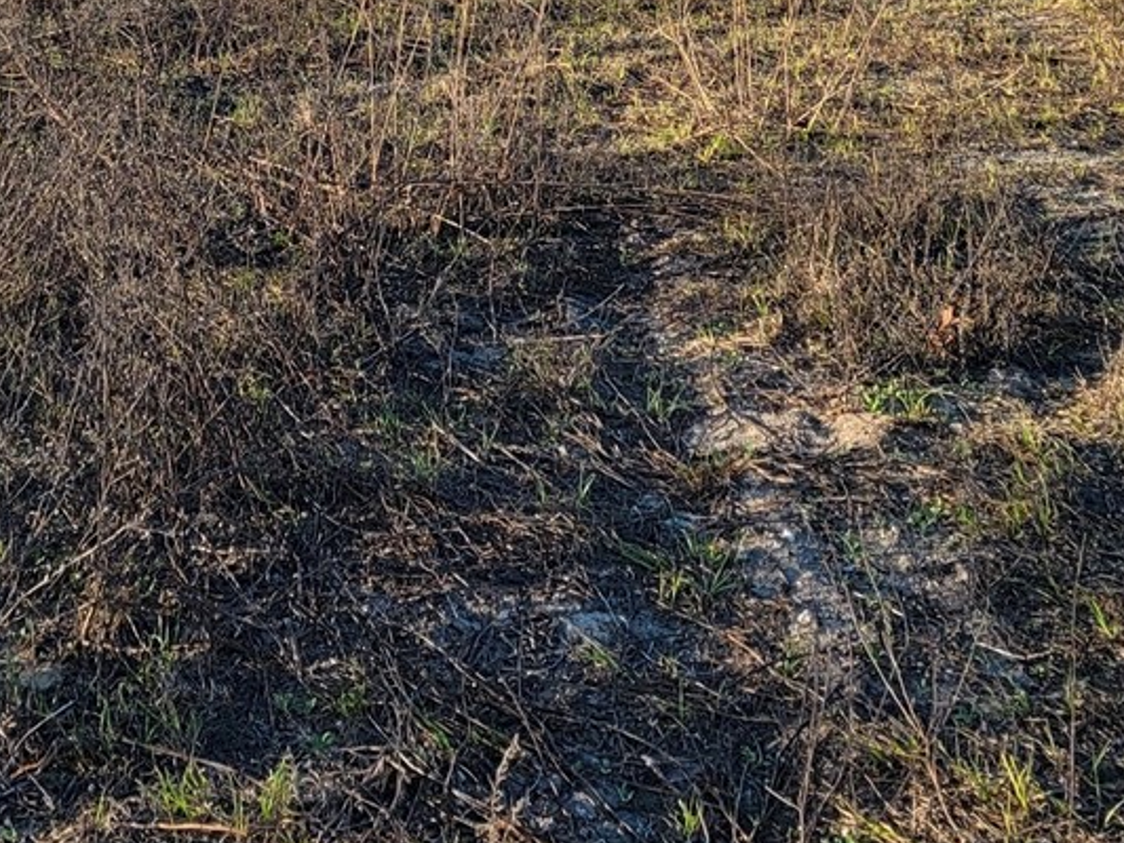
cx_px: 382
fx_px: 2338
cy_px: -301
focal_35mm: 72
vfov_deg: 18.7
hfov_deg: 26.9
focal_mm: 6.7
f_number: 1.8
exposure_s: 1/590
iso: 16
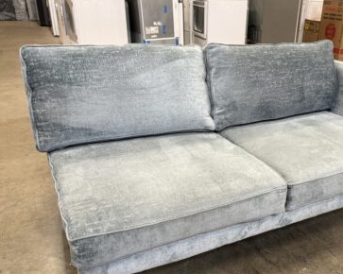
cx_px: 228
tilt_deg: -26.5
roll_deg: -2.9
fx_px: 355
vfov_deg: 42.1
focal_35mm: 35
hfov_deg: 50.7
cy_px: 159
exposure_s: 1/60
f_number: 1.6
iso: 200
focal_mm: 5.96
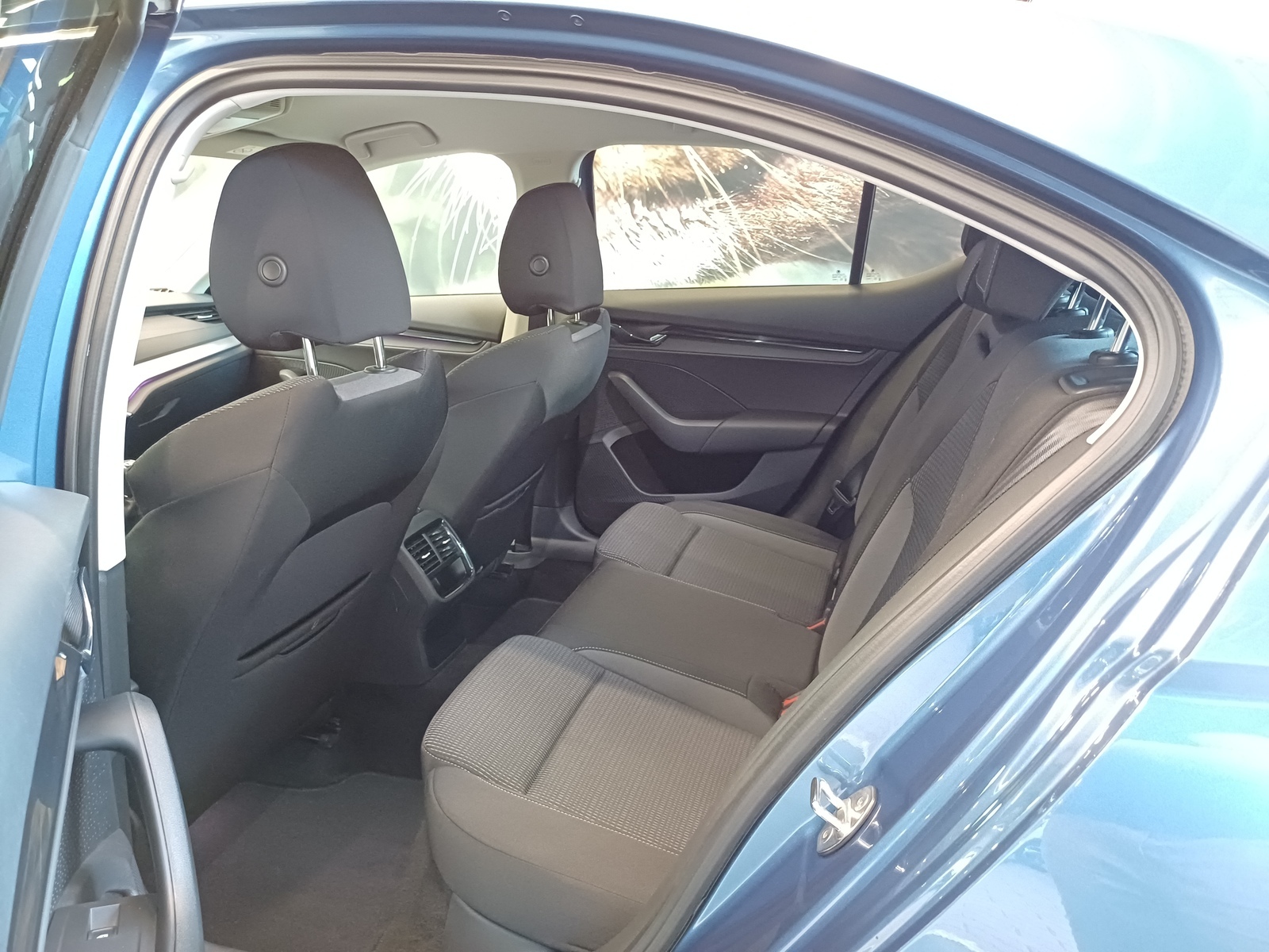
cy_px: 476
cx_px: 634
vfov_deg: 54.9
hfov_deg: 69.4
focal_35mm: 25
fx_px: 916
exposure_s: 1/20
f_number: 1.8
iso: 1000
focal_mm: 4.65
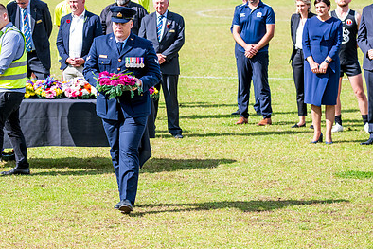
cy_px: 97
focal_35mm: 221
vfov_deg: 6.2
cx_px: 159
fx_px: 2291
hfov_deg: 9.3
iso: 800
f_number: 7.1
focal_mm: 150
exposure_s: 1/1600
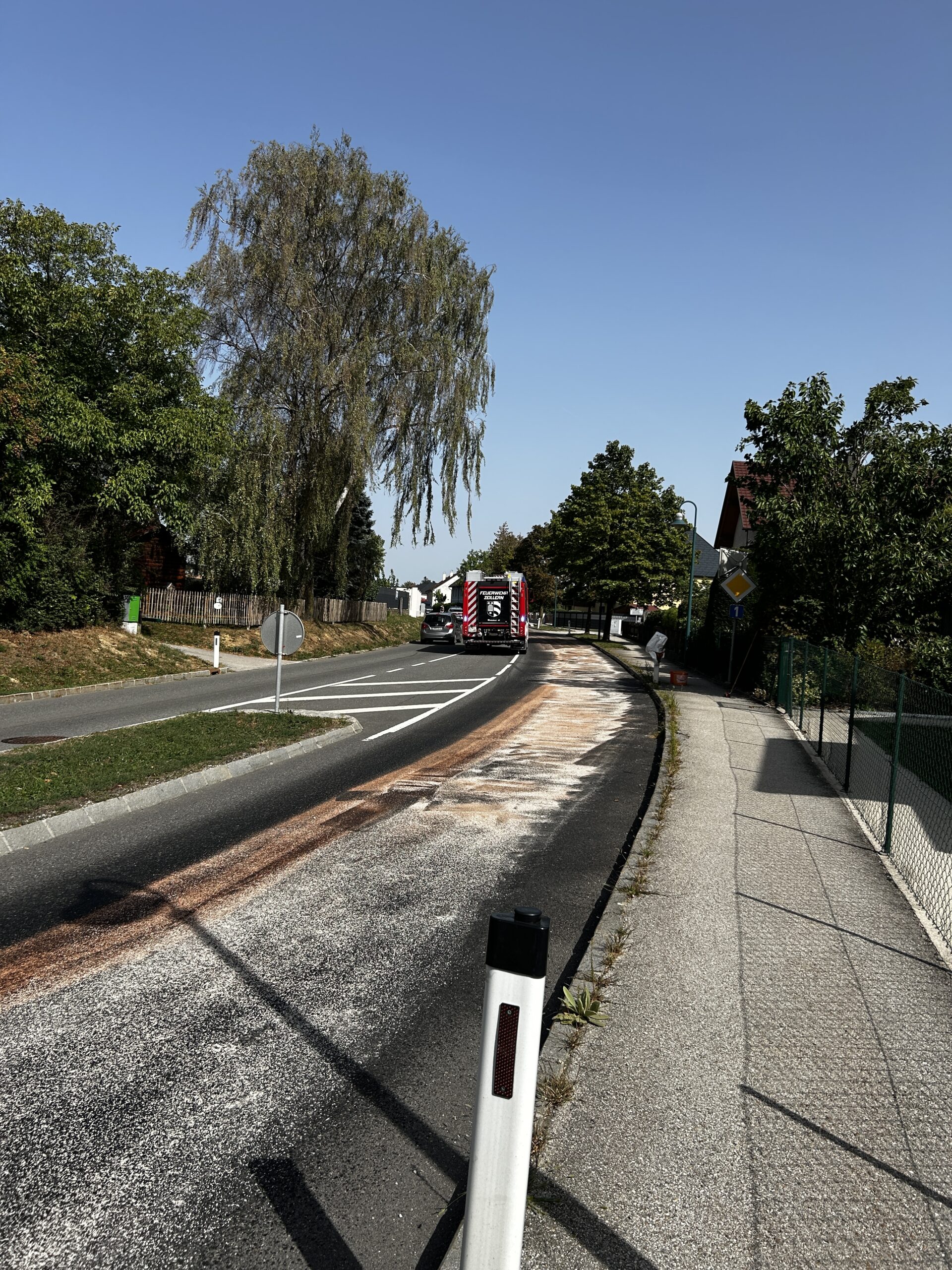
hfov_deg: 53.1
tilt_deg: -1.5
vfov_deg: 67.3
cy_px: 635
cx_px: 476
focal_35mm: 26
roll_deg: -4.5
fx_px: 953
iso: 50
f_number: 1.5
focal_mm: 5.7
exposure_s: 1/4444
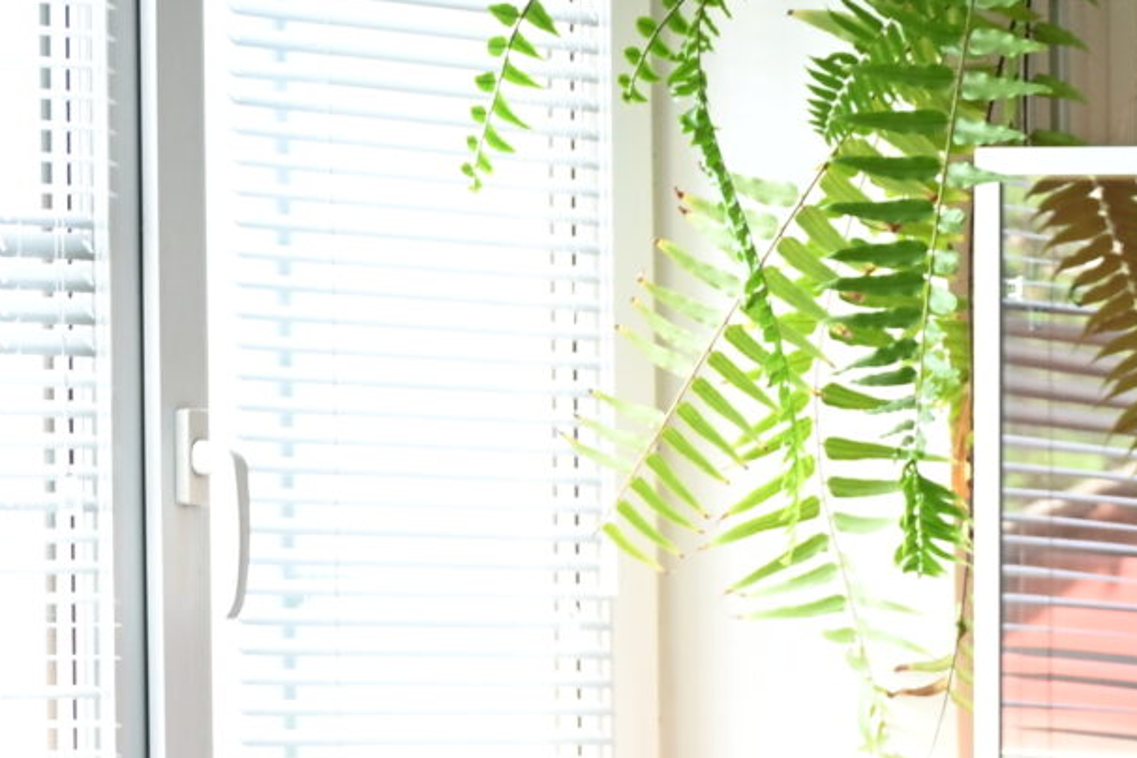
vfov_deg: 4.3
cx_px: 2208
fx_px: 10011
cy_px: 1461
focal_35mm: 317
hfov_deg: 6.3
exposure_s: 1/60
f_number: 6
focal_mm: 75
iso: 1600
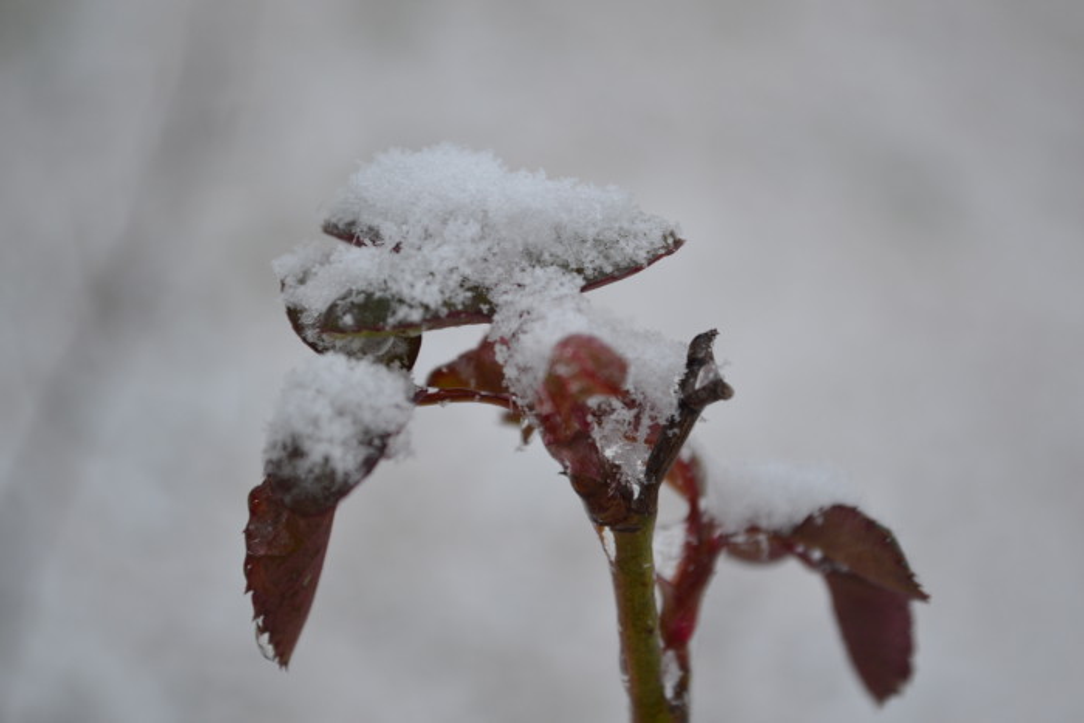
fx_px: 2485
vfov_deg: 16.6
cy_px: 362
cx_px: 542
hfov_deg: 24.6
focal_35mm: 82
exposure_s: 1/125
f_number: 5.6
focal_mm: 55
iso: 360
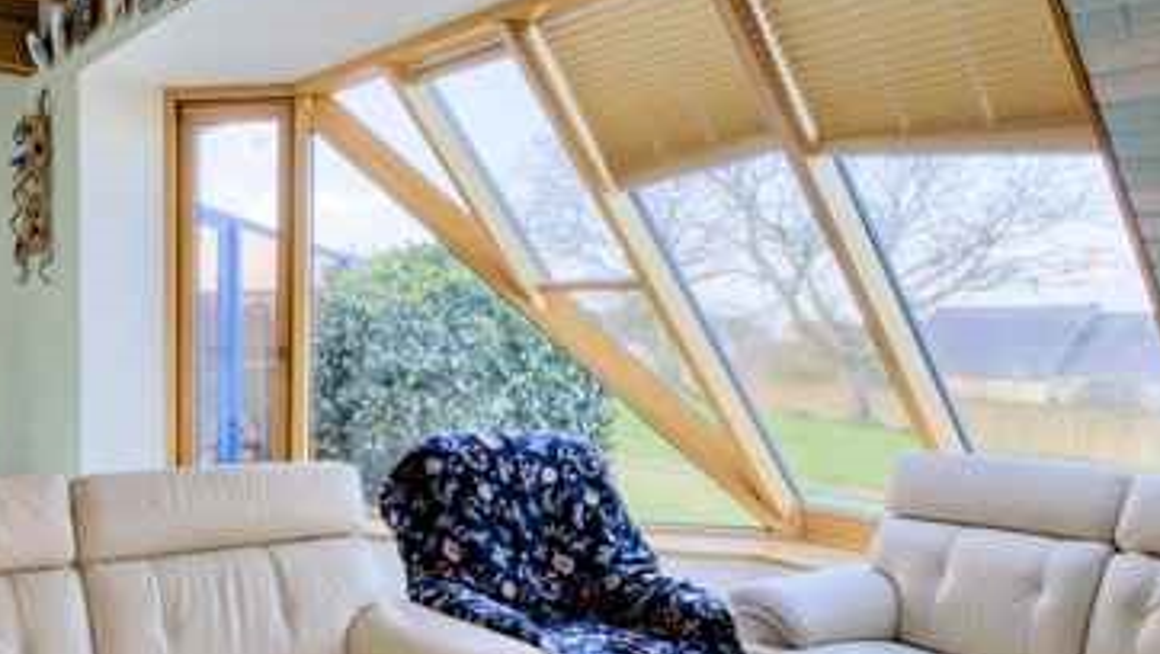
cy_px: 457
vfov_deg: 31.7
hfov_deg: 52.1
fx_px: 1139
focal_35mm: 37
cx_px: 320
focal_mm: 16
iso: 800
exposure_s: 1/320
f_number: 8
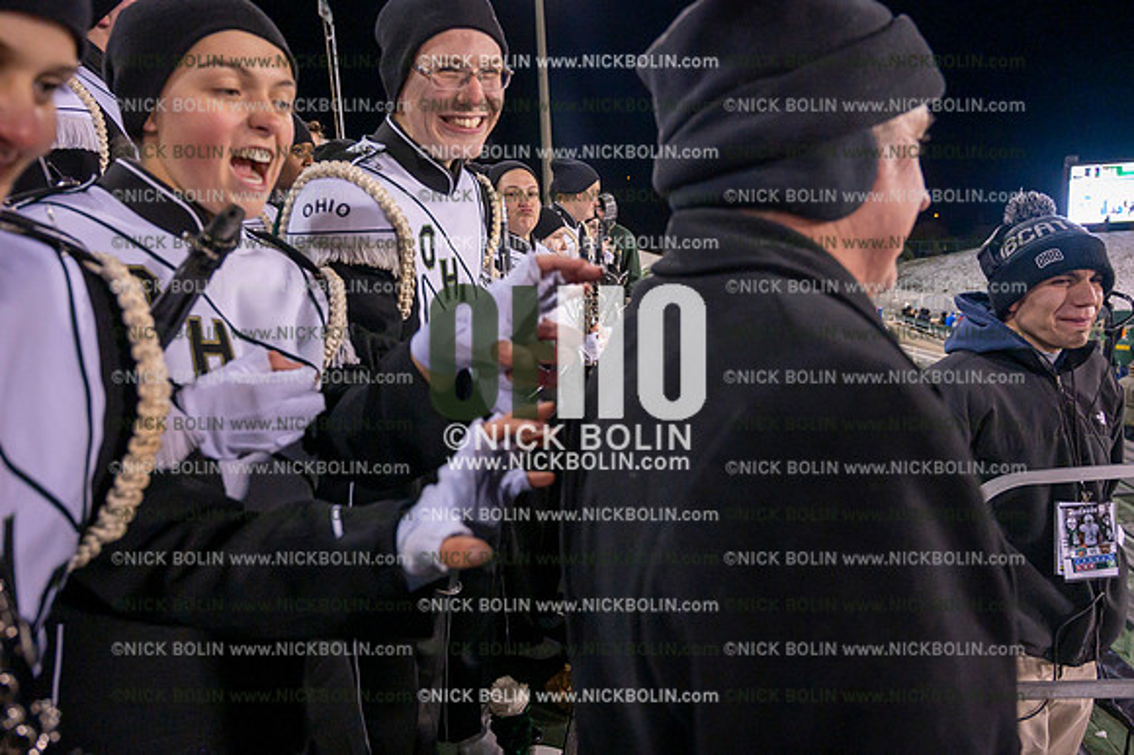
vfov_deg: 53.1
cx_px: 567
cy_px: 378
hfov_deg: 73.8
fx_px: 756
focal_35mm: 24
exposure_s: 1/640
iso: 5000
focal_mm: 24
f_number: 4.5
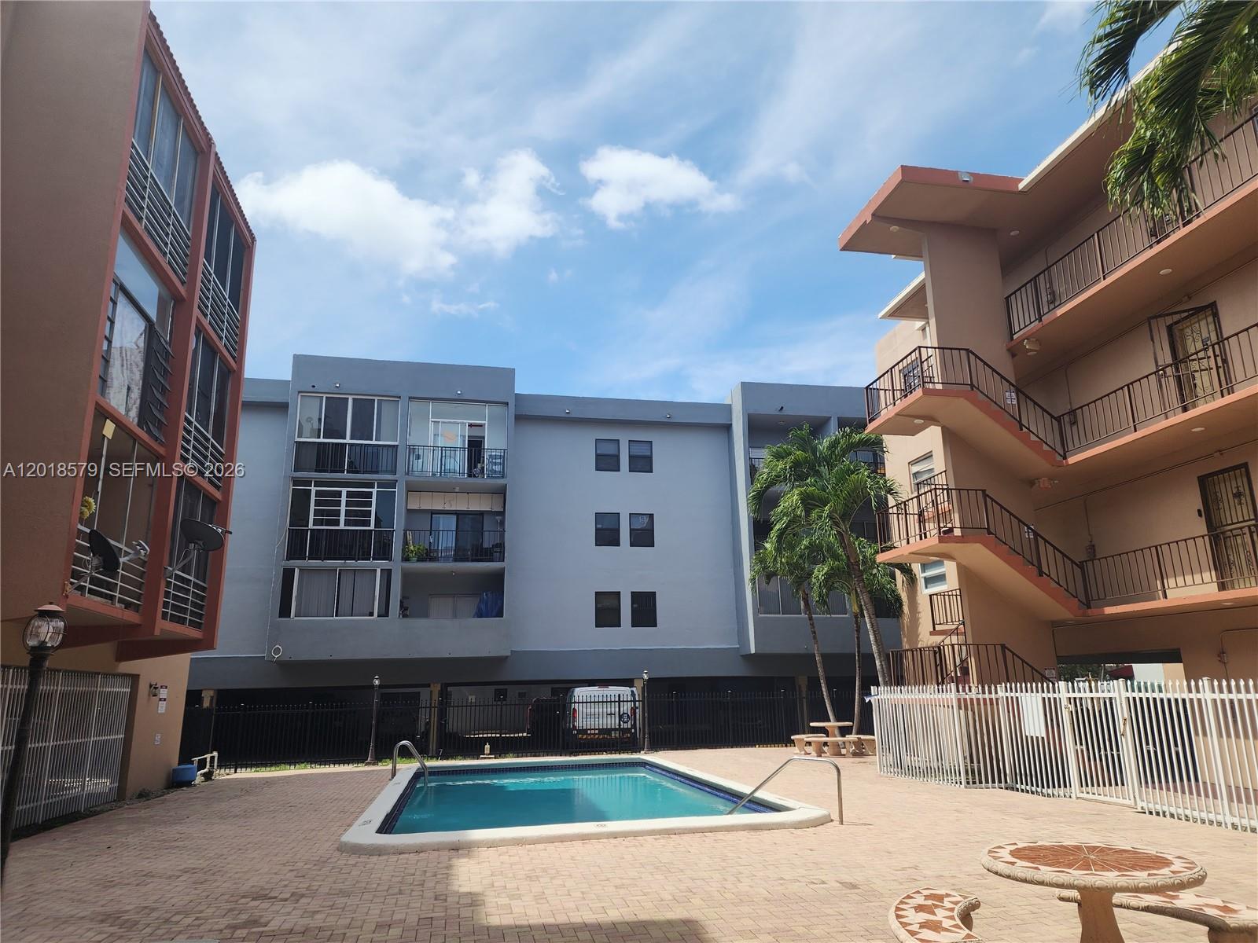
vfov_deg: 58.9
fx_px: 836
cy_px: 472
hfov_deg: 73.9
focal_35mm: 23
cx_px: 629
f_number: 1.8
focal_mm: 6.4
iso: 12
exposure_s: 1/976
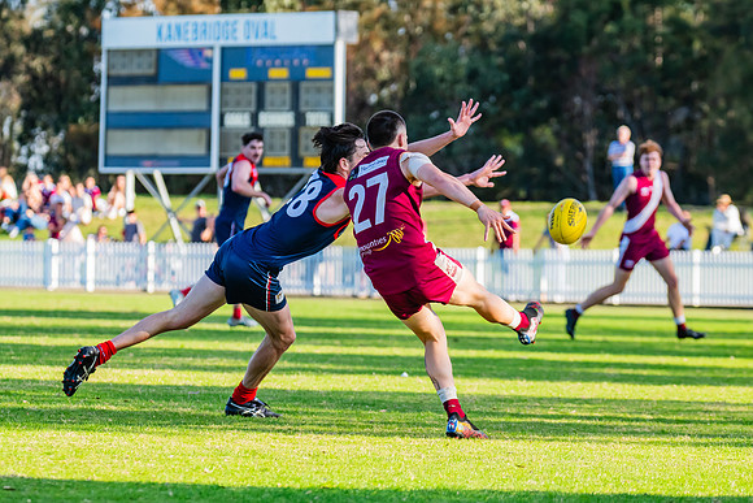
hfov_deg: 7.9
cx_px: 460
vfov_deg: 5.3
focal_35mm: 260
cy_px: 262
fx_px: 5434
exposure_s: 1/1250
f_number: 6.3
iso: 800
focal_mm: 210
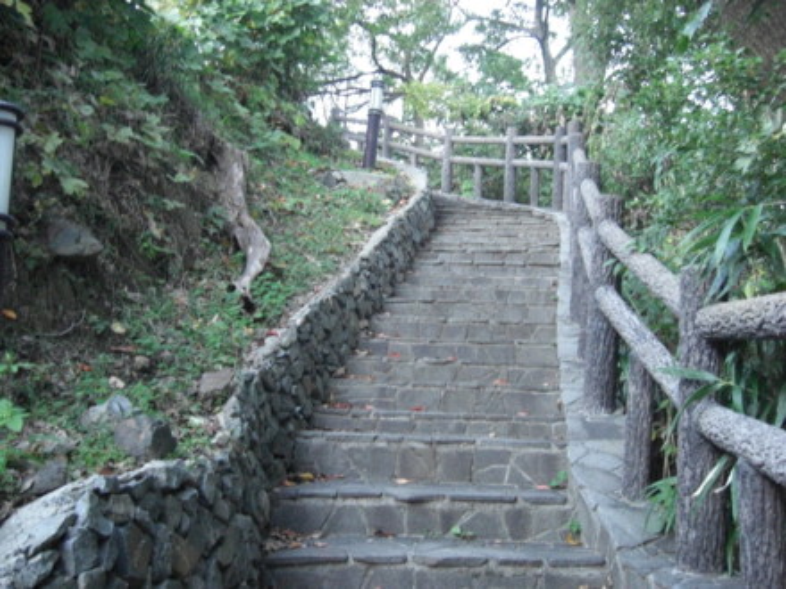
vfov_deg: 37.7
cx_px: 393
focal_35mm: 38
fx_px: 863
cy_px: 294
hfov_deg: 49.0
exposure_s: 1/80
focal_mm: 7.9
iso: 800
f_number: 2.8
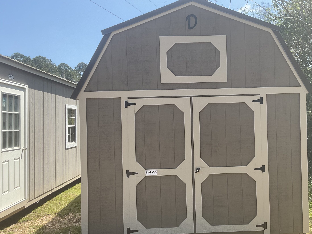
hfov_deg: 53.7
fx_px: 306
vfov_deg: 41.8
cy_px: 124
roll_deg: +3.6
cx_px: 180
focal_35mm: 34
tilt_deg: -1.5
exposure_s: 1/978
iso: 16
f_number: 1.8
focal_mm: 3
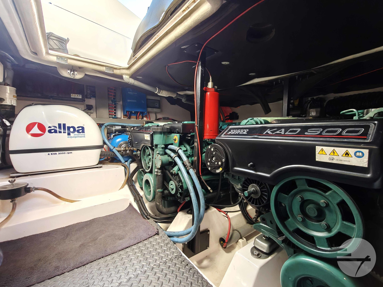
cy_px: 144
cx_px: 192
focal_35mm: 15
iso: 5000
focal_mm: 2.3
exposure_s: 1/99
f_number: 2
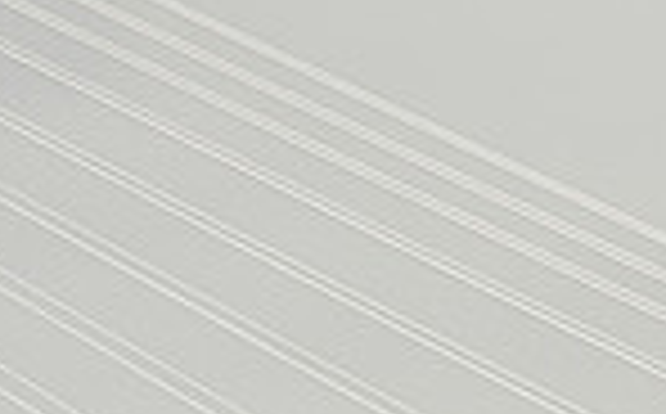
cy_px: 1174
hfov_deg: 1.8
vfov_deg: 1.1
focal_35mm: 1201
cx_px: 767
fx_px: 21766
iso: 320
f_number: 7.1
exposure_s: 1/1250
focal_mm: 300
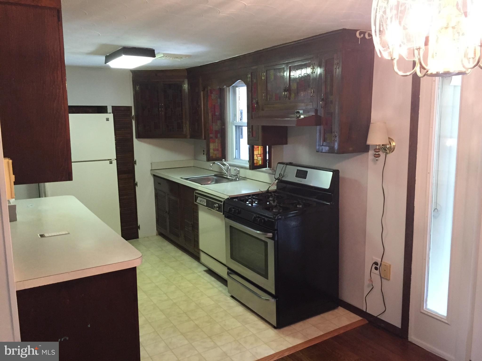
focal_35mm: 29
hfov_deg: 61.7
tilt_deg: -8.9
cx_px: 241
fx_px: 404
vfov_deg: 48.2
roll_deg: -1.3
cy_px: 180
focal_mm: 4.15
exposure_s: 1/30
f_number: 2.2
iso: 320
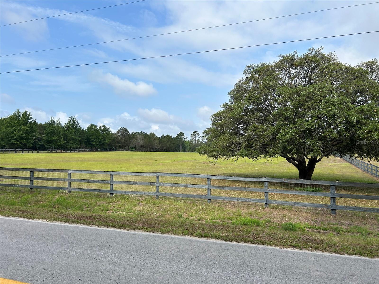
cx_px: 190
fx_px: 285
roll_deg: -1.1
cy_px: 142
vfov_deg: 53.1
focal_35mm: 26
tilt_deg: +2.5
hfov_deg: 67.3
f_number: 1.5
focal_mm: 5.7
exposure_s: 1/3968
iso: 50
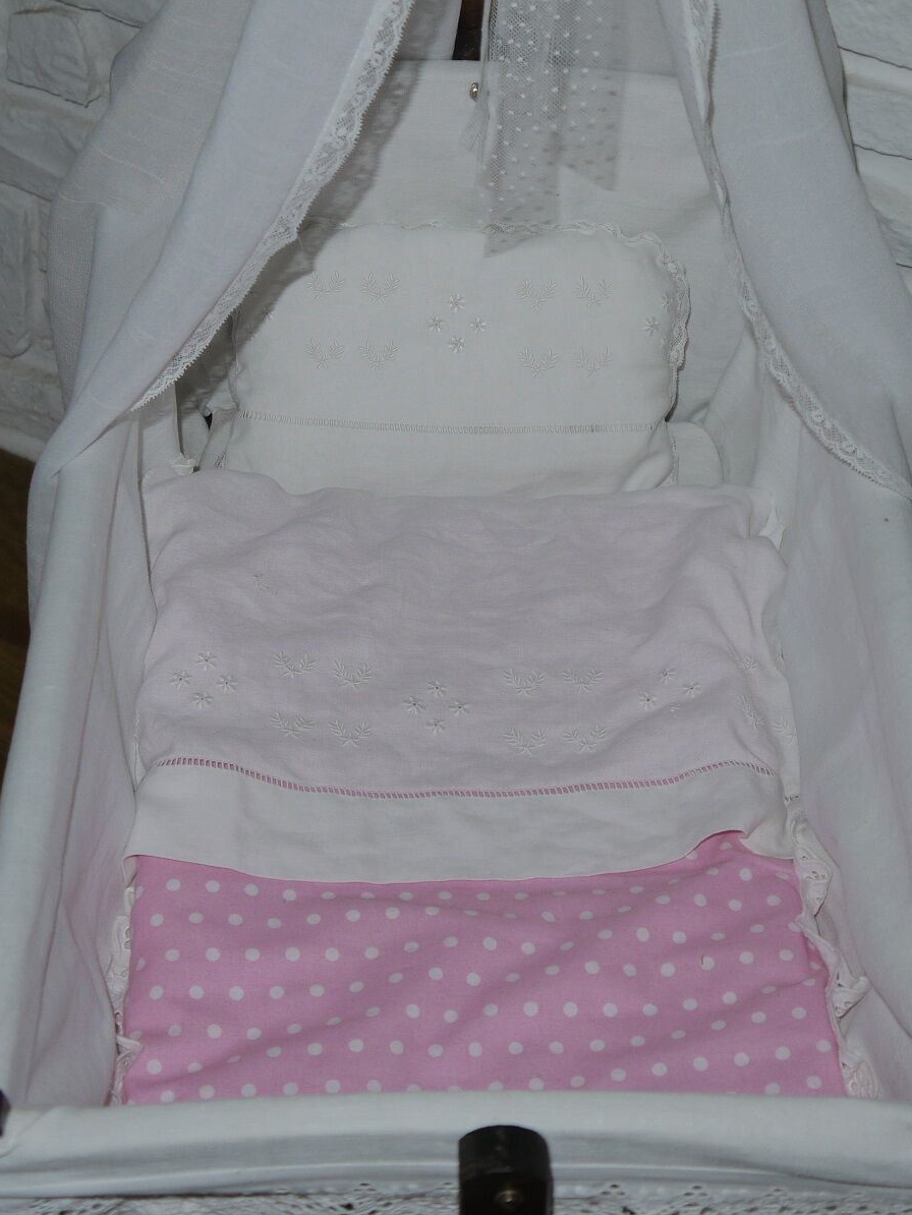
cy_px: 605
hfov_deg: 21.9
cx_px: 515
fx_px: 2353
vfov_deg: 29.0
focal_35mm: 67
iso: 160
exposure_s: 1/30
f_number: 4.6
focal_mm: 25
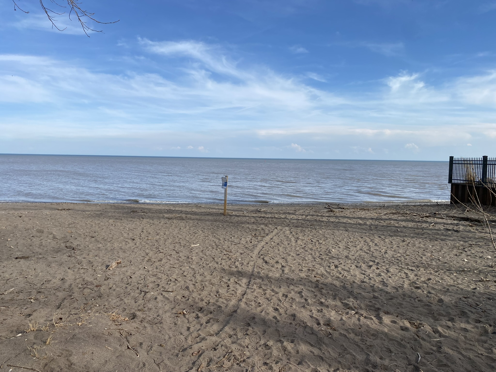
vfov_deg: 53.1
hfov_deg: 67.3
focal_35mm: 26
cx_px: 248
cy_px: 186
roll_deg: -2.9
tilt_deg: -1.9
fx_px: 373
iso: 32
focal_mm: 4.25
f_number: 1.8
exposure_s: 1/3300
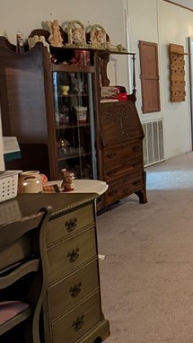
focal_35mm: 35
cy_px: 114
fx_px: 318
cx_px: 386
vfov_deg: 55.4
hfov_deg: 19.2
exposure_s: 1/40
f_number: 1.95
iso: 132
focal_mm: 2.23
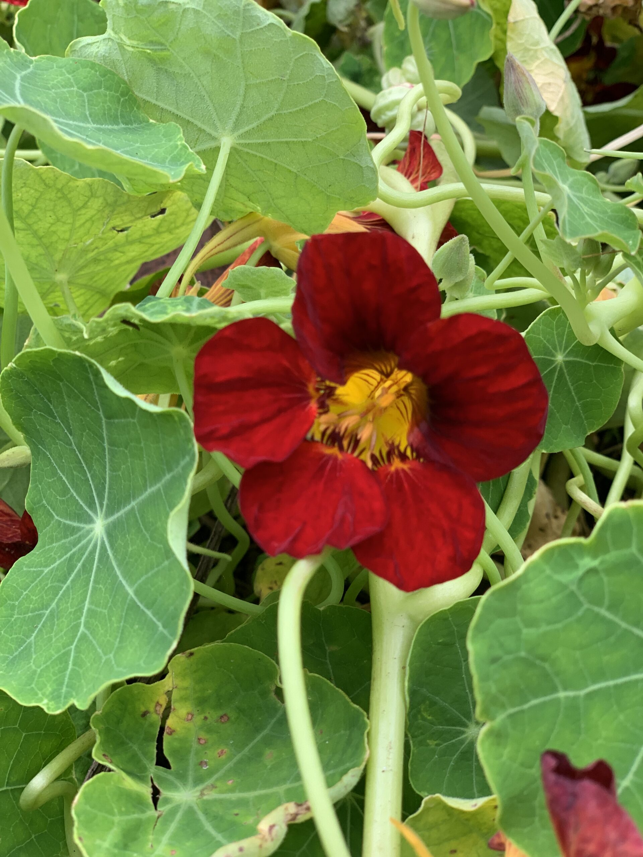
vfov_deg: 36.8
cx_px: 322
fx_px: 1288
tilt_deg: -44.6
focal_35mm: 52
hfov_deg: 28.0
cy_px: 428
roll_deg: +3.2
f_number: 2.4
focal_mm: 6
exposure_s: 1/122
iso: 50
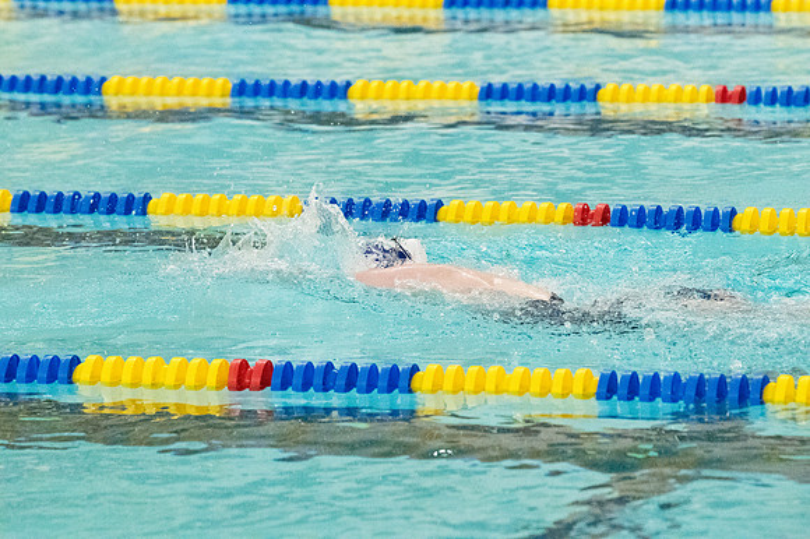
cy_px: 270
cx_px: 405
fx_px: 6229
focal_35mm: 277
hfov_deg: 7.4
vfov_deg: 5.0
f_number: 4.5
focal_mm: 185
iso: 8000
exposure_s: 1/1250
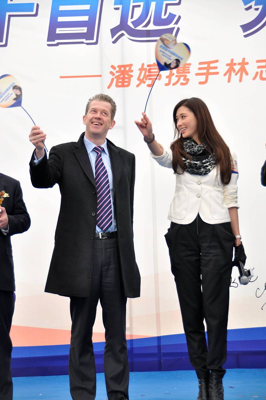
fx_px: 1167
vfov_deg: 19.5
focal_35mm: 105
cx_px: 133
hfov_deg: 13.0
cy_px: 200
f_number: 5.3
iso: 320
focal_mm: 70
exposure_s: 1/100
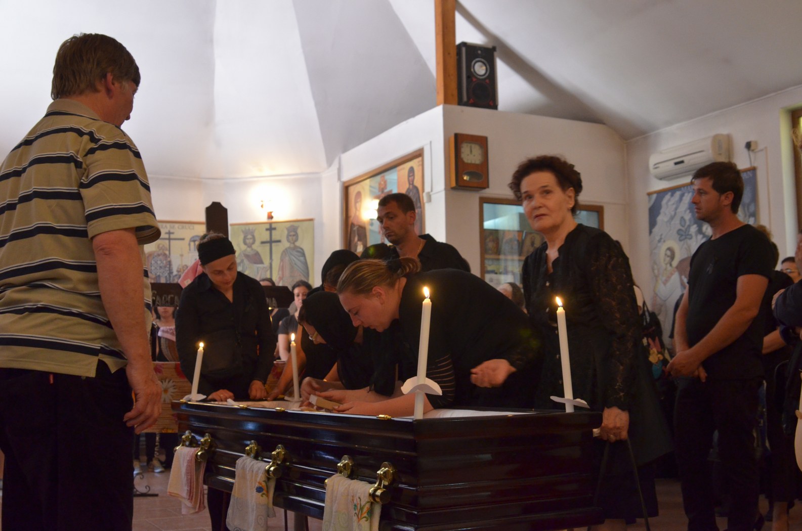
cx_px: 401
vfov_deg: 31.8
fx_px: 934
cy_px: 266
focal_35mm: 42
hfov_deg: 46.5
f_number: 5
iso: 1600
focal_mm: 28
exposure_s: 1/25
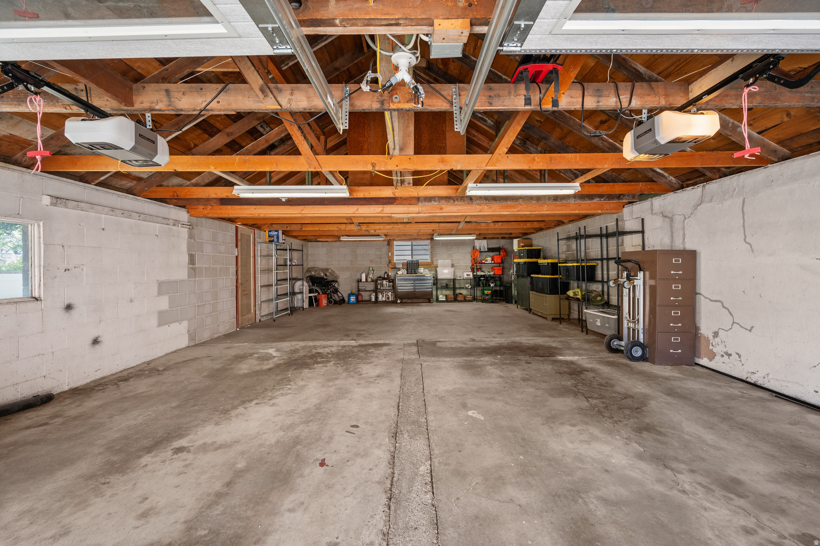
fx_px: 319
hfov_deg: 104.3
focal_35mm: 14
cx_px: 410
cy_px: 273
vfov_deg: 81.1
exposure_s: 1/20
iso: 500
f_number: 7.1
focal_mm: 14
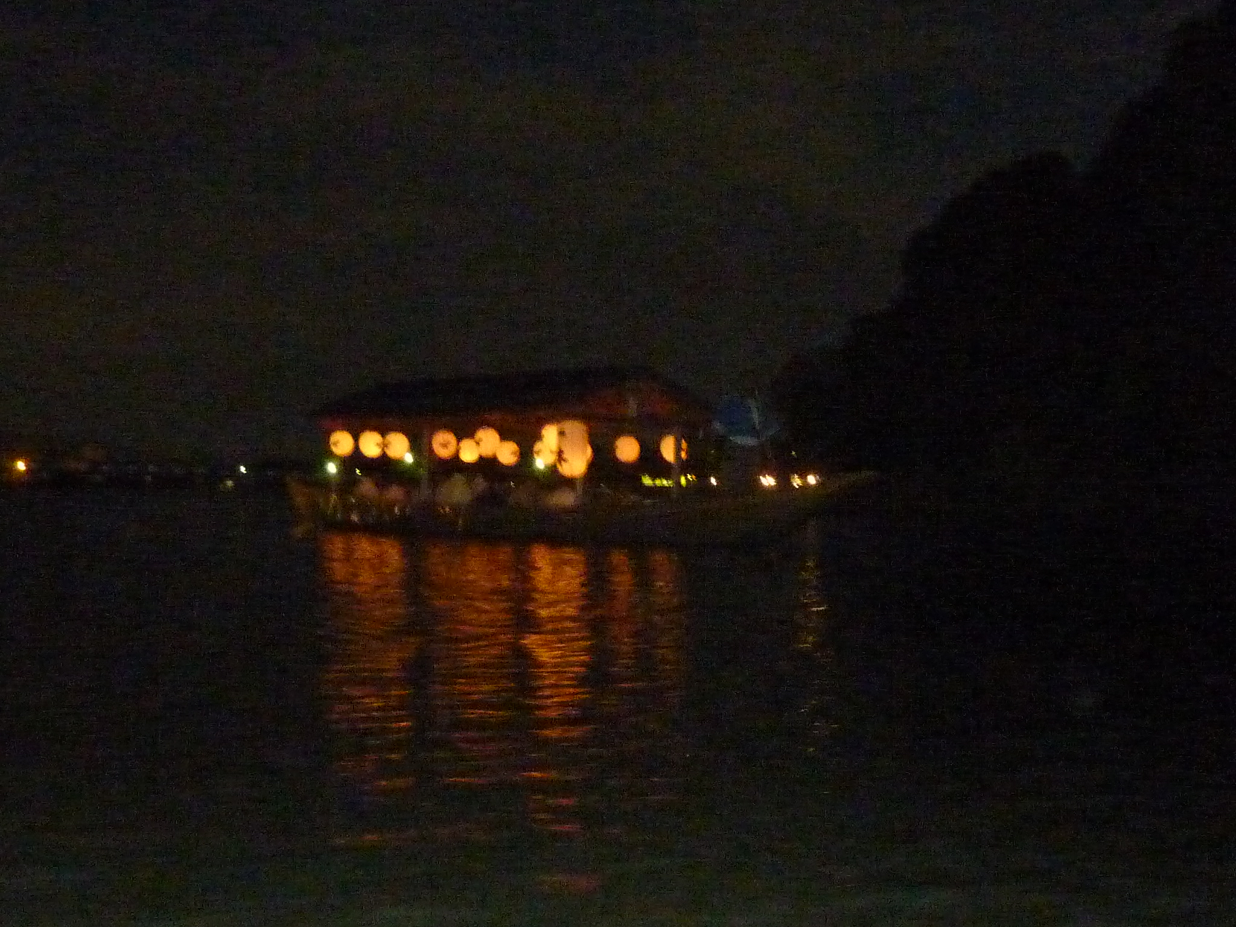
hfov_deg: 37.5
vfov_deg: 28.6
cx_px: 618
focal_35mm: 51
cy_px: 464
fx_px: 1821
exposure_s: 1/8
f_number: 3.4
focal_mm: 4.7
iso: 1000
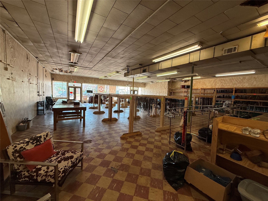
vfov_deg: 85.7
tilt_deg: -2.6
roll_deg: -1.5
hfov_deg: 102.1
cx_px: 134
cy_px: 100
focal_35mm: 14
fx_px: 108
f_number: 2.2
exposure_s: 1/120
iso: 160
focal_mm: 2.22
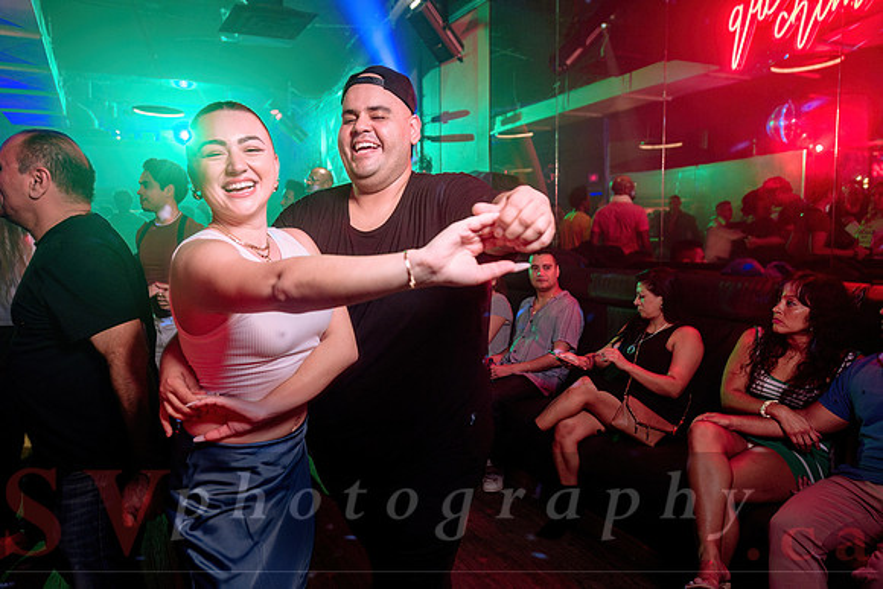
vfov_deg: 49.4
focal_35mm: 26
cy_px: 288
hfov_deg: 69.1
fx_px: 640
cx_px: 403
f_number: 3.2
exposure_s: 1/20
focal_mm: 24
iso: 500
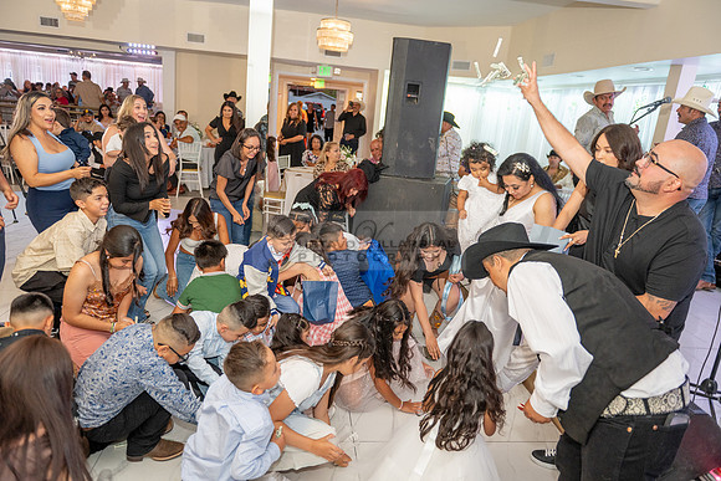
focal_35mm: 24
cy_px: 240
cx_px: 360
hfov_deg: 73.7
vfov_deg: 53.2
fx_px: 481
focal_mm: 24
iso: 800
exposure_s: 1/160
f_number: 3.2
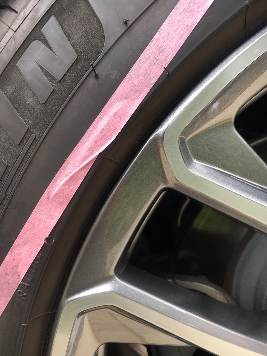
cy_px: 178
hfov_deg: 48.2
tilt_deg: -13.0
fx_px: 298
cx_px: 134
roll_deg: -0.5
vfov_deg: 61.7
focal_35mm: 29
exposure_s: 1/120
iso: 25
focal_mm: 4.15
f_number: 2.2
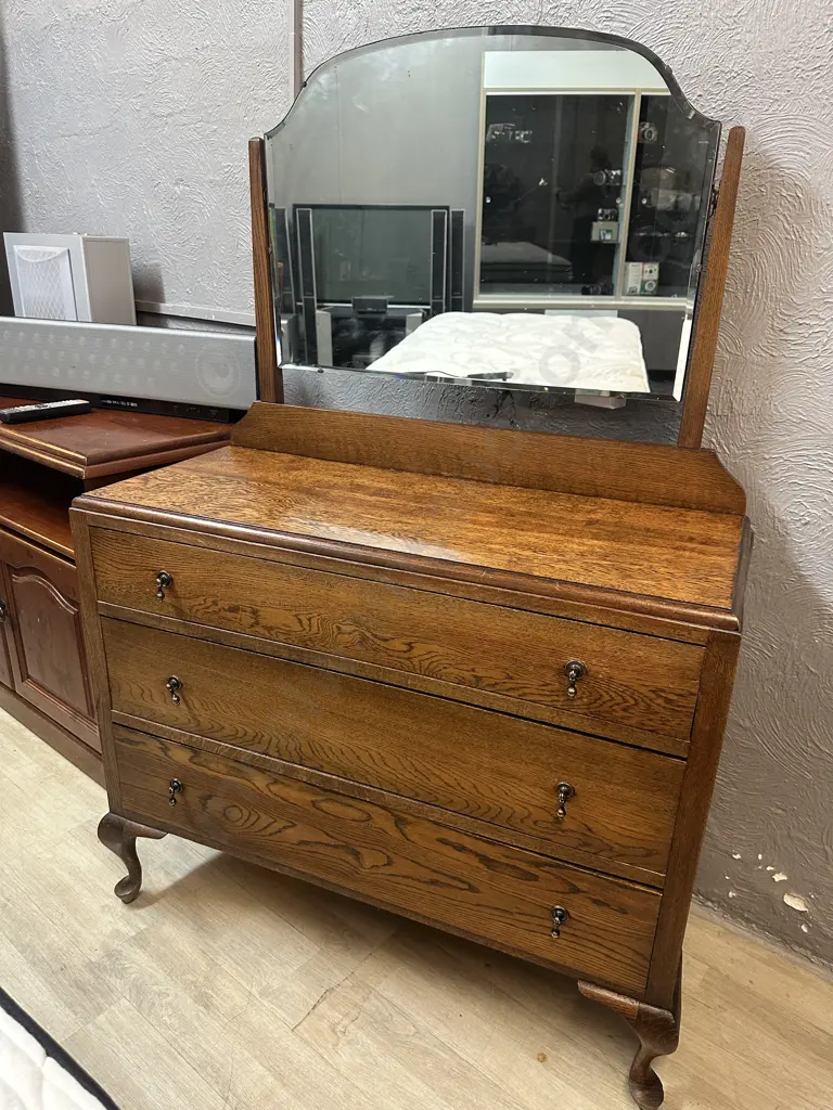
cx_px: 416
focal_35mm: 24
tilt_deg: -21.7
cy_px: 555
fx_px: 770
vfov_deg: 71.6
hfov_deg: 56.8
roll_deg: -2.4
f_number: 1.78
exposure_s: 1/50
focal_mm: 6.86
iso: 250
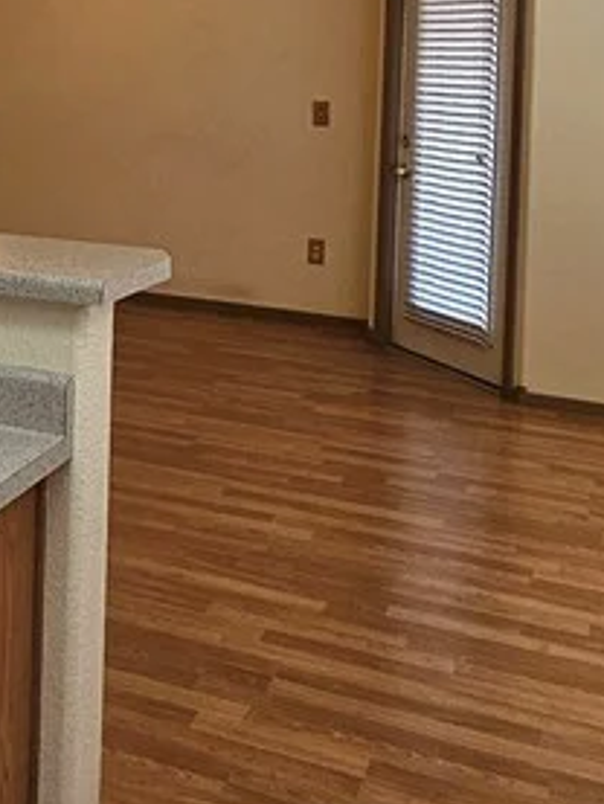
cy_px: 70
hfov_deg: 28.8
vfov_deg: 36.9
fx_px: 1116
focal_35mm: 48
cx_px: 32
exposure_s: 1/120
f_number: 2.2
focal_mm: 2.2
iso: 80
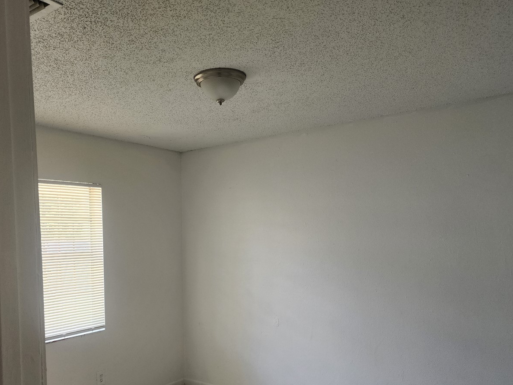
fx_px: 459
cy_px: 251
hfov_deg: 58.1
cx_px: 217
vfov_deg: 44.9
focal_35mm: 31
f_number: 1.8
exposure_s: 1/120
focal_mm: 6.4
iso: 200
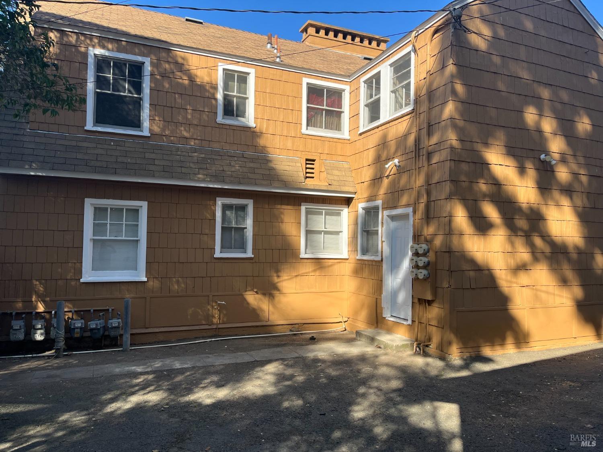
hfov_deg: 67.3
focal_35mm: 26
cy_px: 226
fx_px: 453
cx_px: 302
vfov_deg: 53.1
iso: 50
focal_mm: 5.1
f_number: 1.6
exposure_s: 1/1422
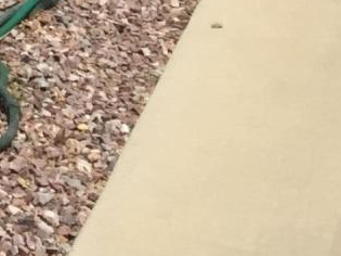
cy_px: -660
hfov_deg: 9.7
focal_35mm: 184
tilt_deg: +8.0
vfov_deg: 6.8
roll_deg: +0.6
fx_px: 1812
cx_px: -417
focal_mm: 4.15
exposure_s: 1/3300
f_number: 2.2
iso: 32
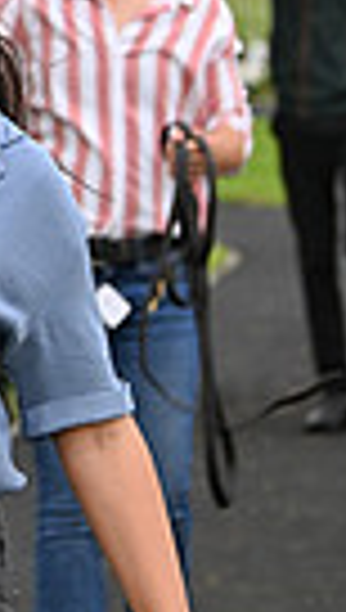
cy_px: -151
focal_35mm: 535
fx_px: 8683
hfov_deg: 2.3
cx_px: -768
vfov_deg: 4.0
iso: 1000
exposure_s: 1/1000
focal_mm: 120
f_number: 5
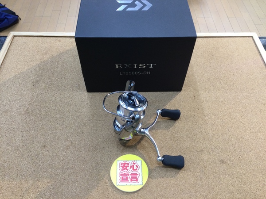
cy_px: 100
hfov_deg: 58.4
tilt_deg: -53.6
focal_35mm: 31
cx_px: 133
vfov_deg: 45.4
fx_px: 238
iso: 50
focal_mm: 3.3
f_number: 2.4
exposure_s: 1/30
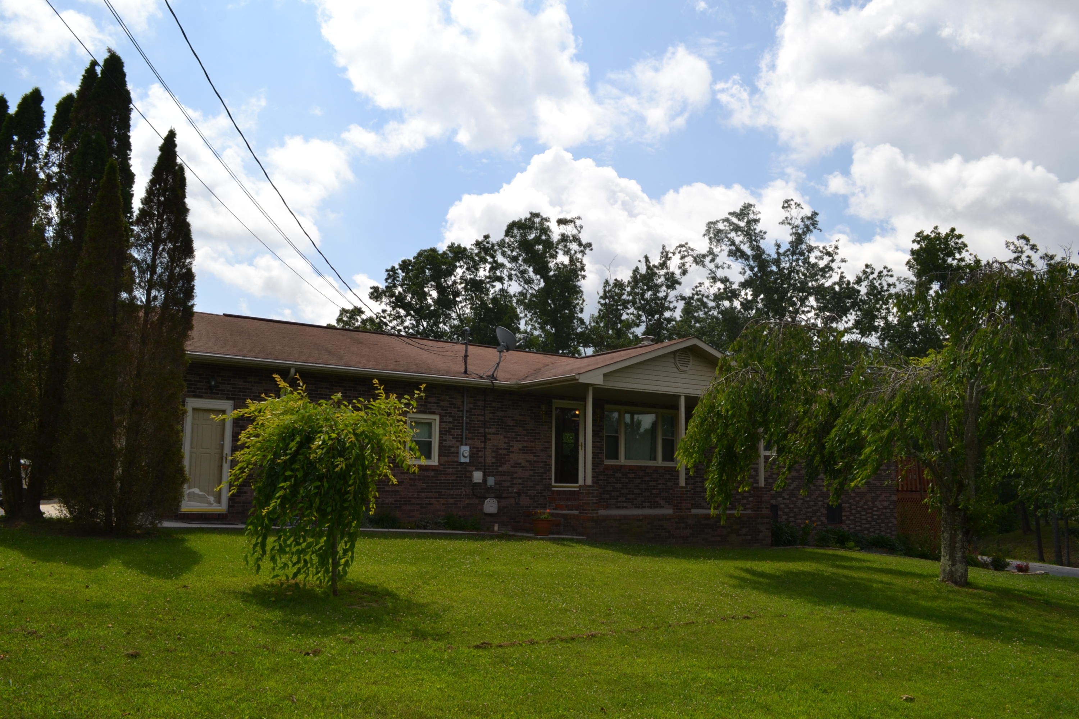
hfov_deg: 67.4
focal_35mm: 27
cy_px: 360
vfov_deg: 47.9
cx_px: 540
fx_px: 809
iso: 100
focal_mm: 18
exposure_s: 1/200
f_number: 9
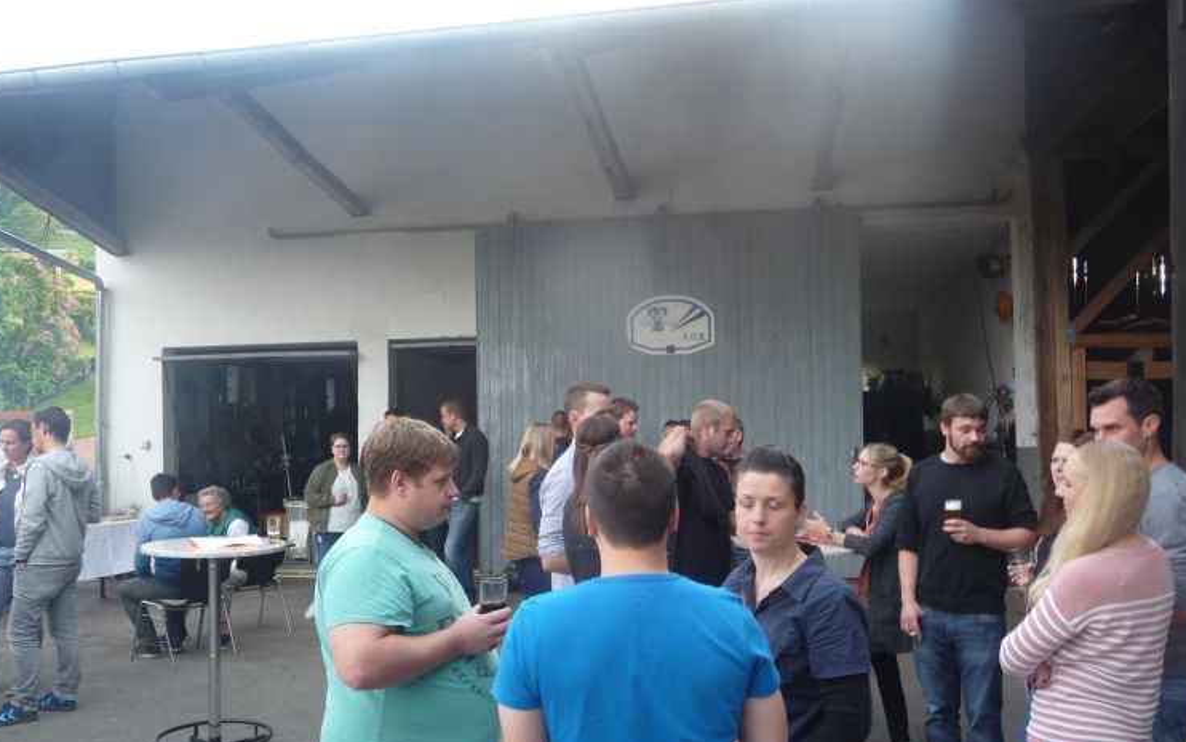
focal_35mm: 32
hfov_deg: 59.6
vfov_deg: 39.4
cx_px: 590
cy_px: 425
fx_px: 1034
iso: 100
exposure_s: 1/60
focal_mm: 4.7
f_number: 3.3
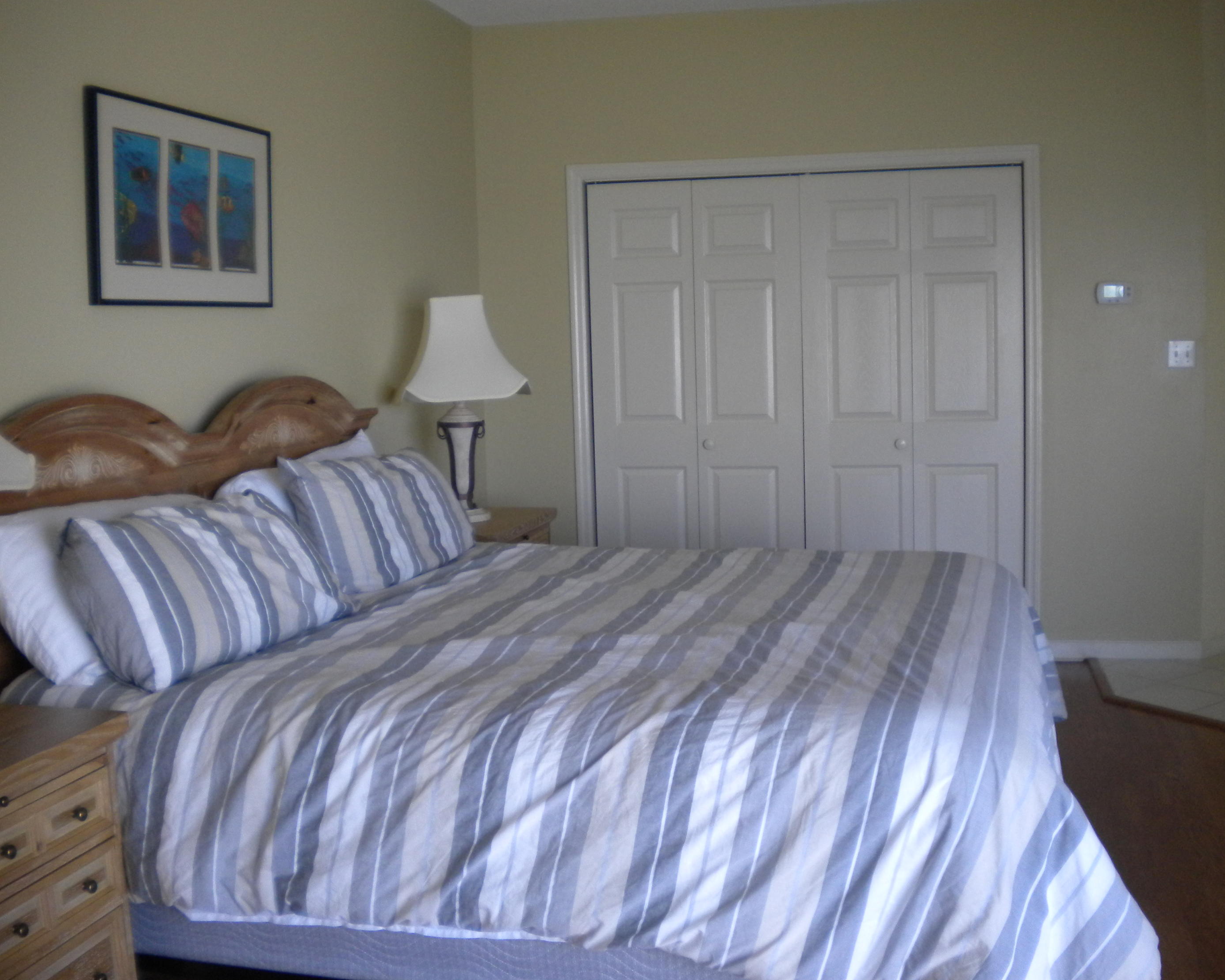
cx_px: 663
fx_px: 1341
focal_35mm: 37
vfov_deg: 40.1
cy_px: 486
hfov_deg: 49.0
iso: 208
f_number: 3.1
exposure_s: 1/58.5
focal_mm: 6.3
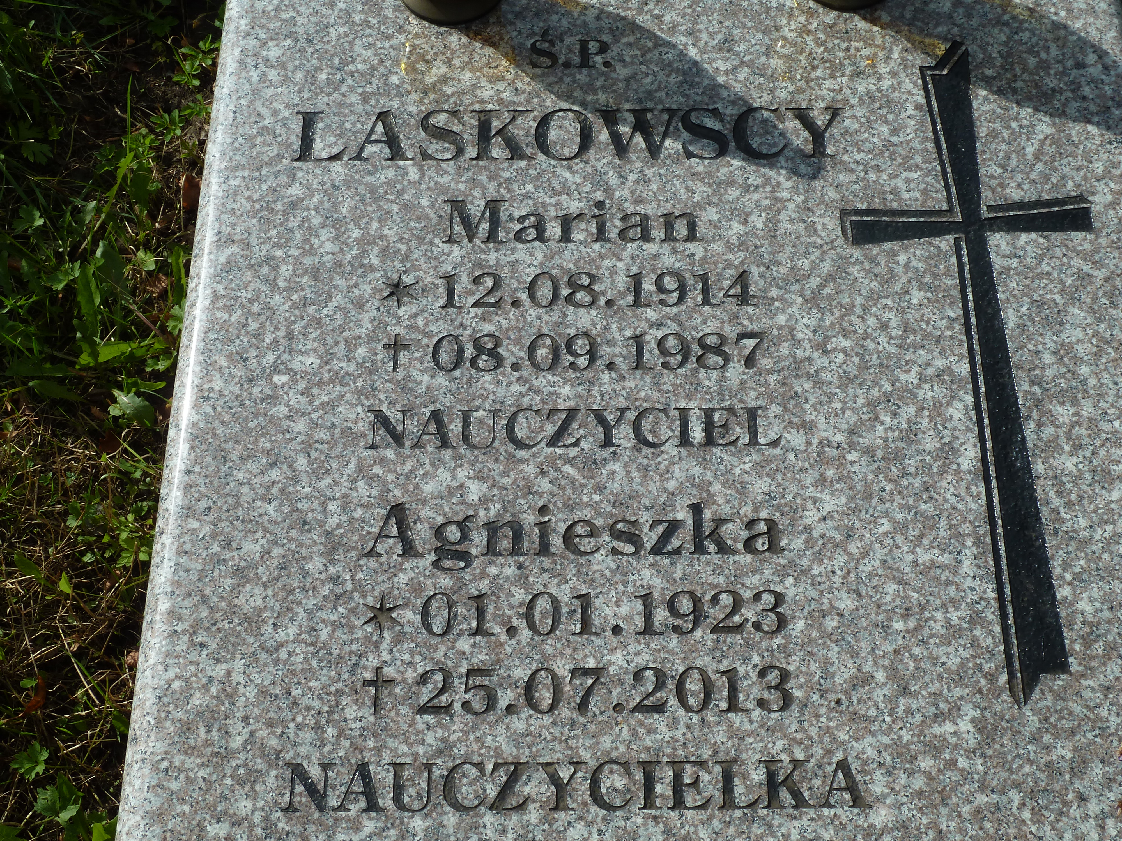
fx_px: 1556
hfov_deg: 39.7
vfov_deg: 30.3
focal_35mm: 48
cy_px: 420
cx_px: 561
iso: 80
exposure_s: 1/400
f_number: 5.6
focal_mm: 7.9
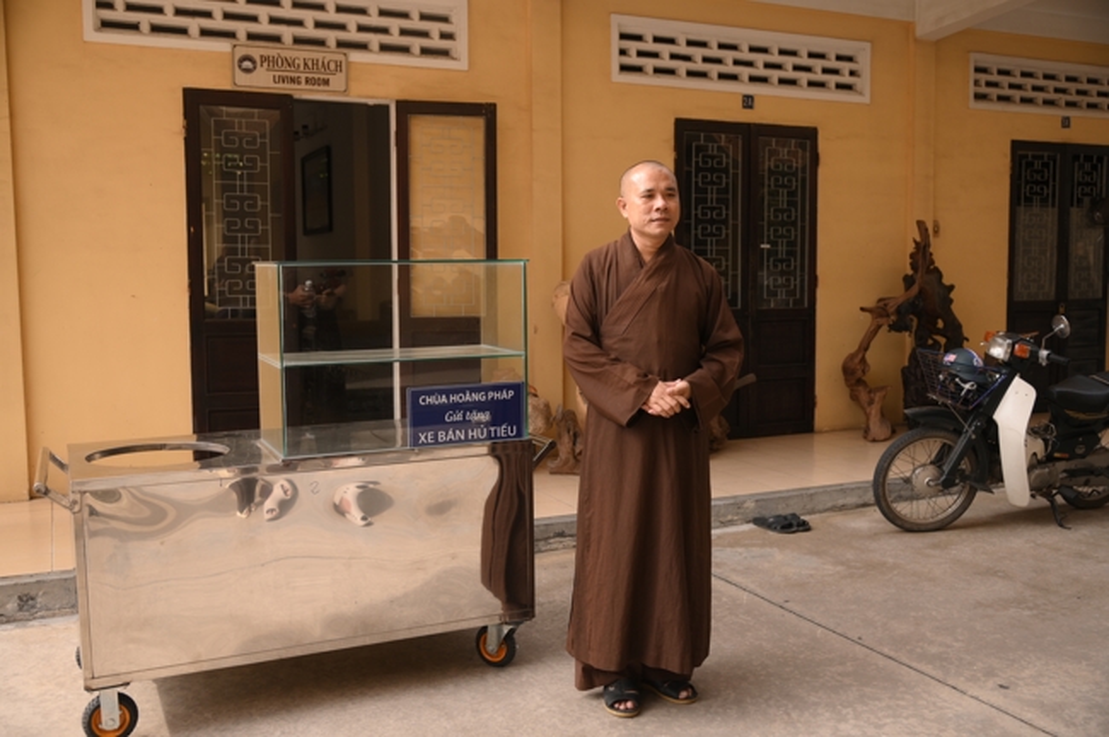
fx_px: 1046
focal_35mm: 34
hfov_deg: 55.8
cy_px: 368
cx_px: 554
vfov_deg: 38.8
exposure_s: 1/500
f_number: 4
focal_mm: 34
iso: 400
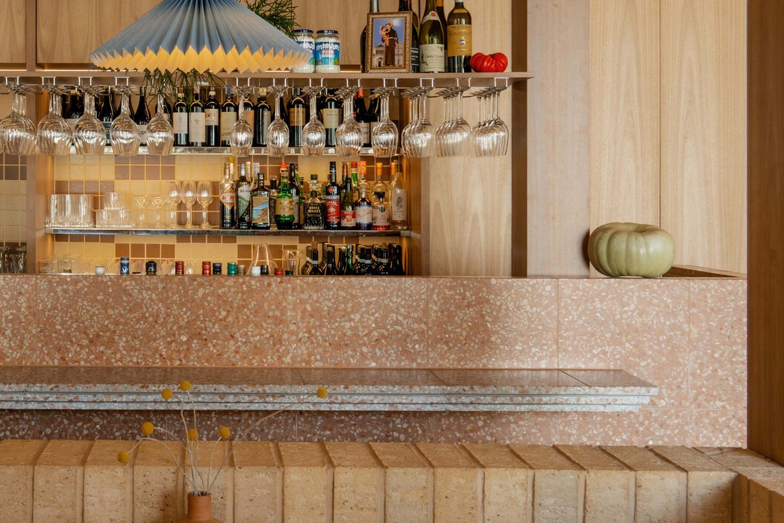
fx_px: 1285
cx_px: 184
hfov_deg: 33.2
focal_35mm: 59
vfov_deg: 23.0
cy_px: 198
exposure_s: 1/10
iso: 800
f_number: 14
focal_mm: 31
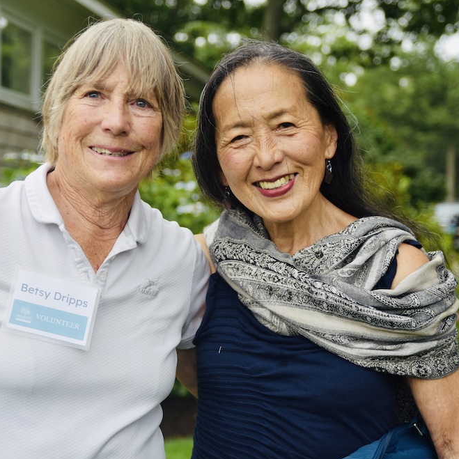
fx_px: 1200
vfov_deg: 21.7
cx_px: 189
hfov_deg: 21.6
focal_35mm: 80
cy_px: 231
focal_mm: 62
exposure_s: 1/400
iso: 400
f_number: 5
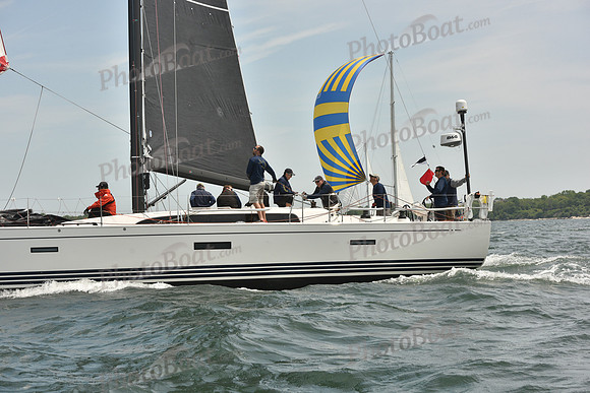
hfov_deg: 28.8
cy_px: 196
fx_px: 1147
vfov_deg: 19.5
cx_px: 295
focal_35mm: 70
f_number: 9
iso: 400
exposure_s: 1/1600
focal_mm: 70
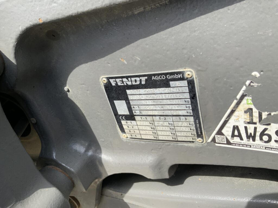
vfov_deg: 48.2
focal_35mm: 29
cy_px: 104
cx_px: 139
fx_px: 233
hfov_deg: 61.7
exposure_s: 1/365
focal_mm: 3
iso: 16
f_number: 1.8
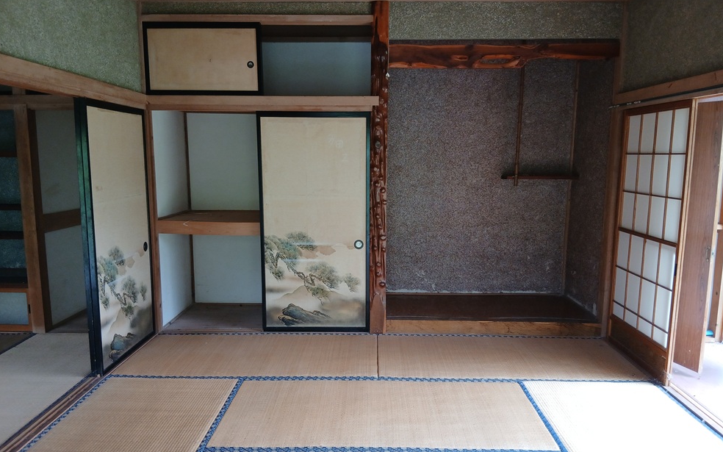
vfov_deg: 44.5
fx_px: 552
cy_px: 245
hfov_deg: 66.5
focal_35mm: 28
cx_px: 362
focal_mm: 3.86
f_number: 1.8
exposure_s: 1/50
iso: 80
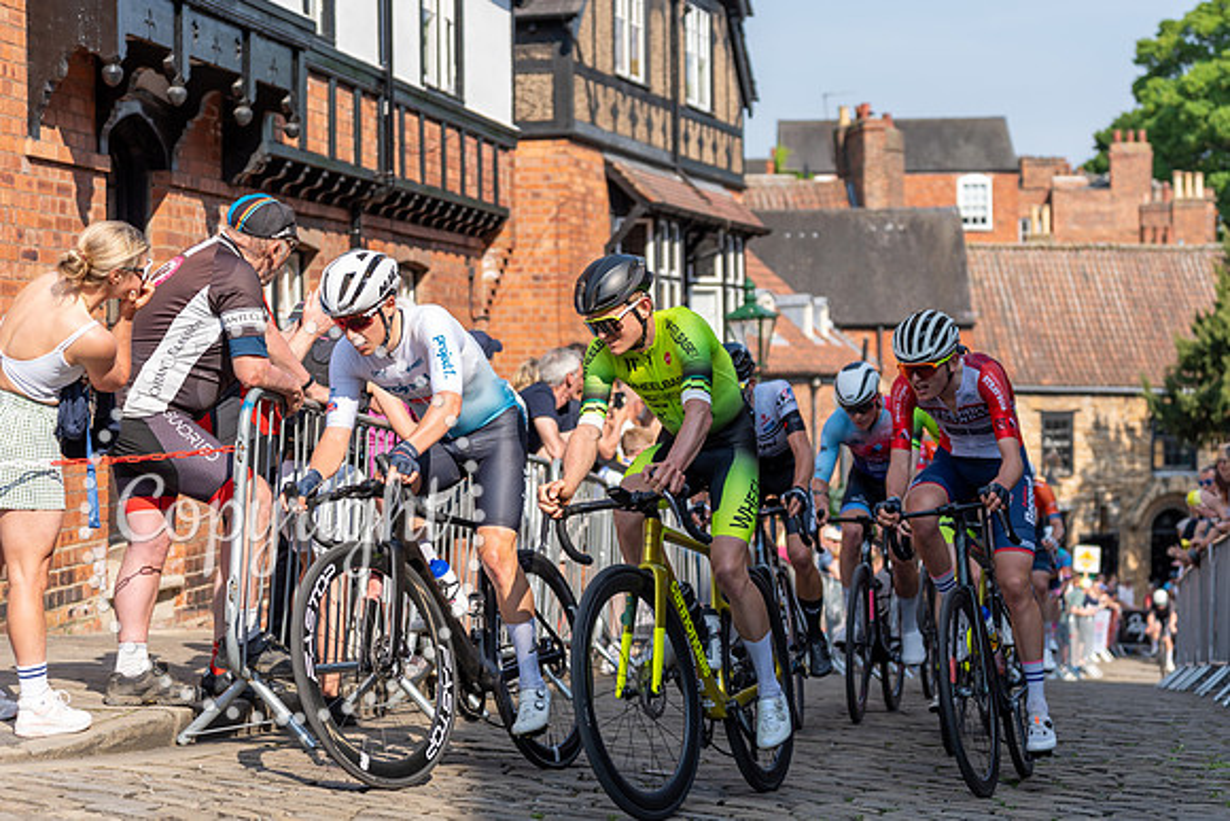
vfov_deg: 18.0
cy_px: 333
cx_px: 636
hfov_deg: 26.7
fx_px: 2593
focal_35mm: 76
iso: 100
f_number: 2.8
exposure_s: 1/1250
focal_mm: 63
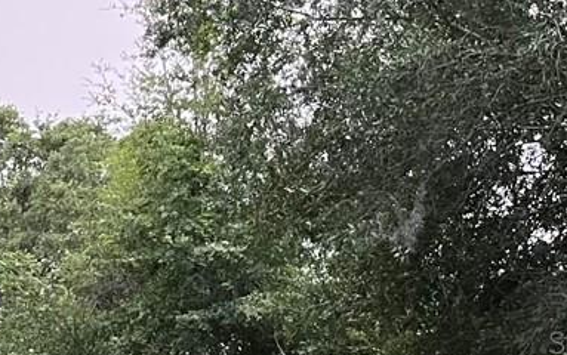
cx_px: -496
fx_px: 1778
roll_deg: -0.6
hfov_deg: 15.3
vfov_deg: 11.3
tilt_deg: +9.3
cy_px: 342
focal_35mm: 115
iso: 250
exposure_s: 1/60
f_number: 1.6
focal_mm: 5.1
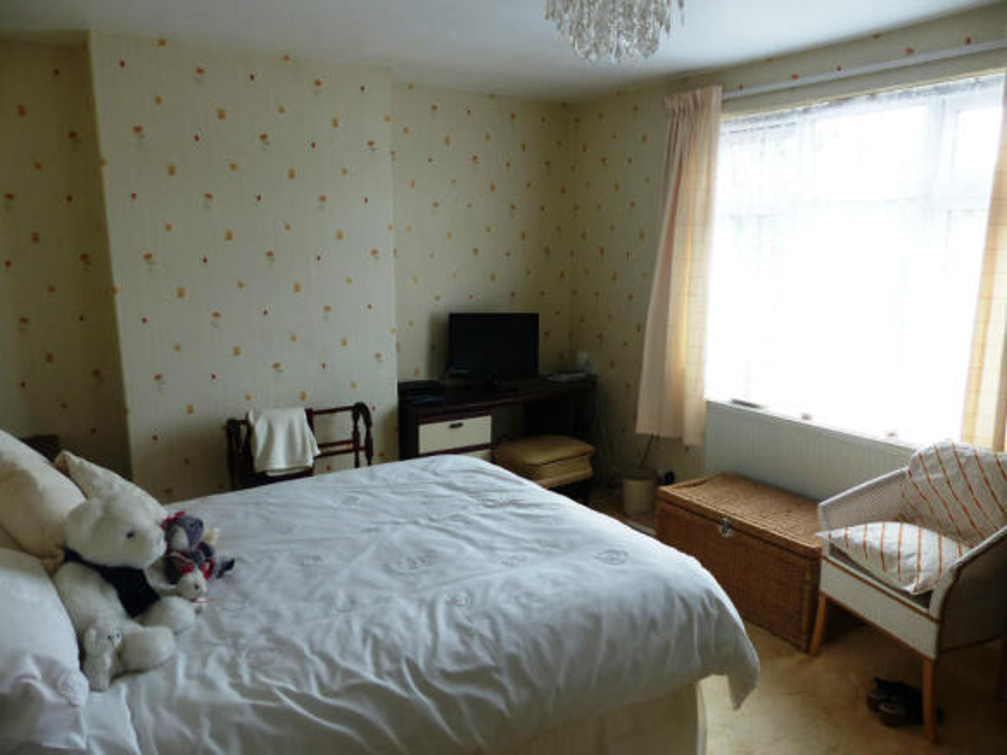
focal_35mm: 25
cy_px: 378
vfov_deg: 54.9
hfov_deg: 69.4
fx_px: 727
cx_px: 504
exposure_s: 1/60
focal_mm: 4.5
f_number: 2.8
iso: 100
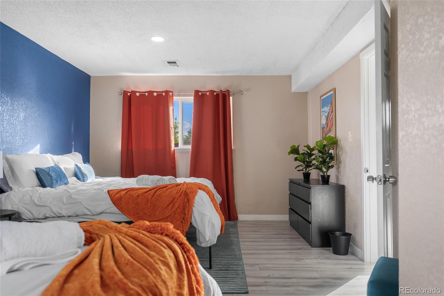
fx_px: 358
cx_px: 222
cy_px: 148
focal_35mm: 29
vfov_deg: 44.9
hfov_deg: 63.7
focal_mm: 29
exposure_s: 1/15
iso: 160
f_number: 4
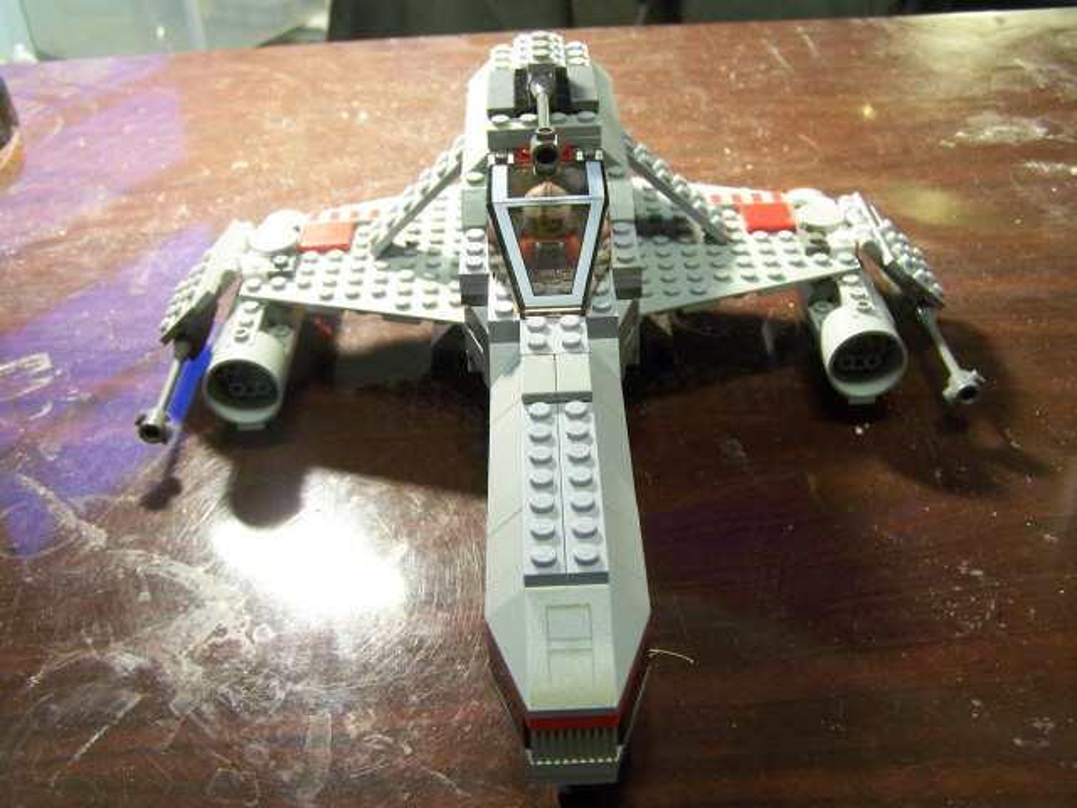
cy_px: 404
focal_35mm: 38
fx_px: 1182
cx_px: 538
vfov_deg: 37.7
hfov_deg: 49.0
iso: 140
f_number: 2.8
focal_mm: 6.3
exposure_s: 1/8
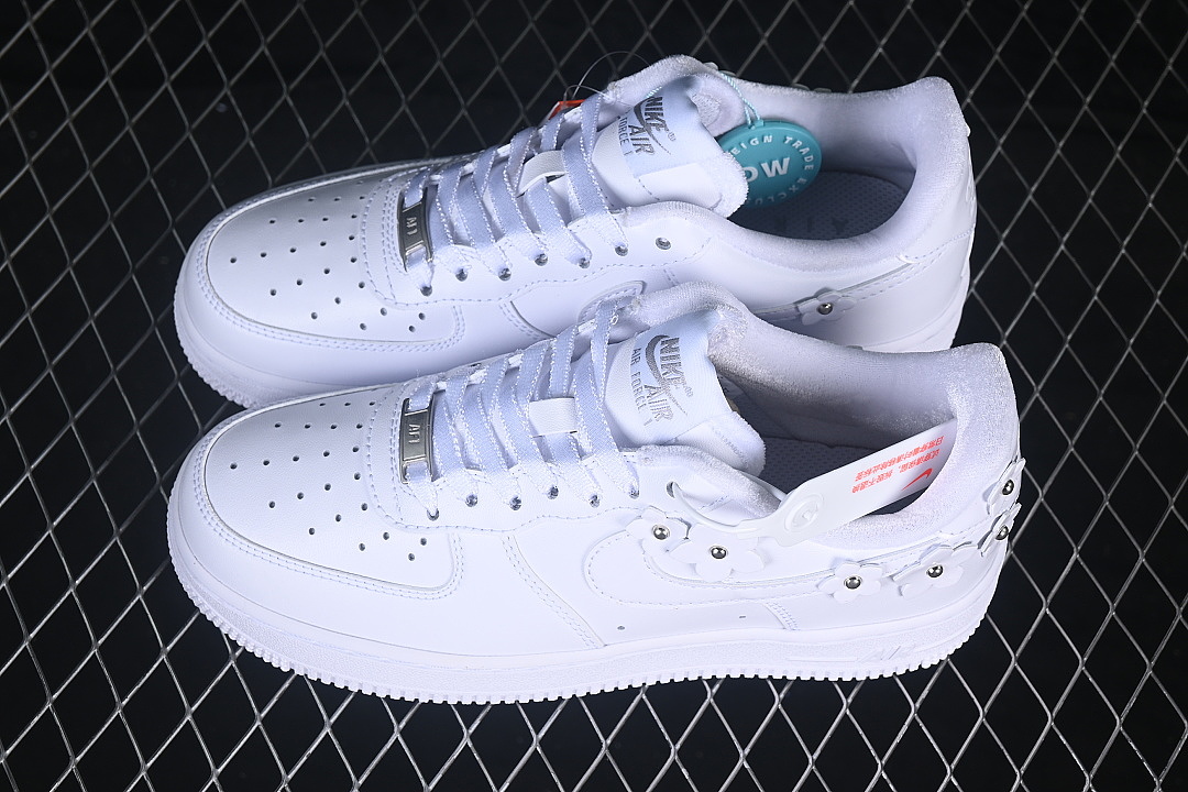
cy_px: 396
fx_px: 2475
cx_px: 594
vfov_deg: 18.2
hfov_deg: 27.0
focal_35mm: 75
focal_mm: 50
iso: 160
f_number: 8
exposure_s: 1/60
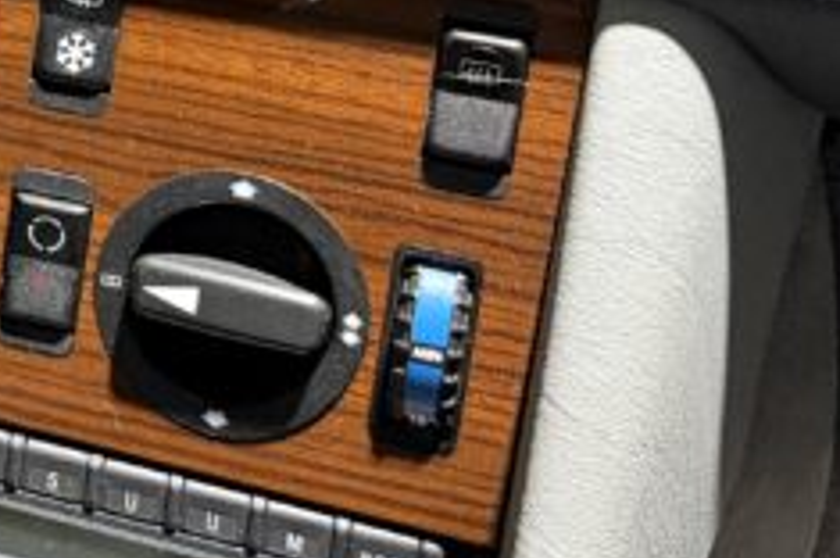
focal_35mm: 109
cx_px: -458
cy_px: -186
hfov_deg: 16.8
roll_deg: +0.8
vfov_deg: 12.1
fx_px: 2540
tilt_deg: -23.0
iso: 640
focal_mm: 6.76
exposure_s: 1/50
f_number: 1.78
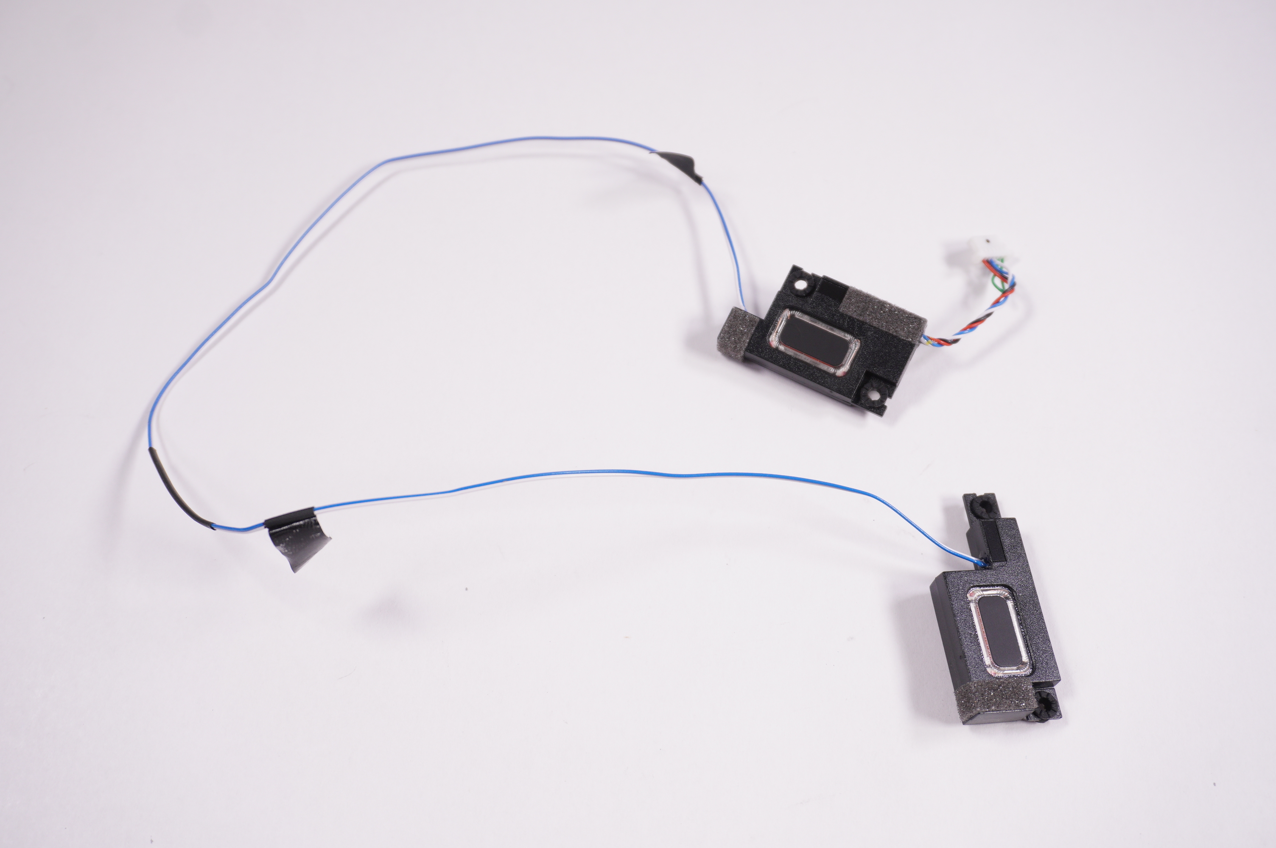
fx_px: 1487
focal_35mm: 42
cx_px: 638
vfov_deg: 31.8
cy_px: 424
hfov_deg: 46.4
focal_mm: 28
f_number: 5.6
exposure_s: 1/250
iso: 250
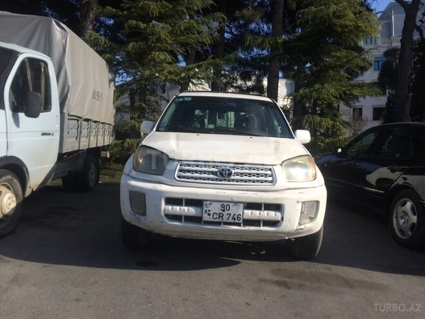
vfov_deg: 48.2
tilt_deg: -1.9
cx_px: 212
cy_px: 160
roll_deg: +1.3
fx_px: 356
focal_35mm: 29
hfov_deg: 61.7
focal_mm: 4.15
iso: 32
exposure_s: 1/2740
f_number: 2.2
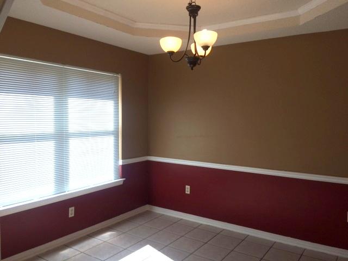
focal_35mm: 29
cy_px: 130
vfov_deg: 48.2
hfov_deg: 61.7
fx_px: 292
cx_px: 174
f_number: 2.2
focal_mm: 4.15
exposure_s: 1/120
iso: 50
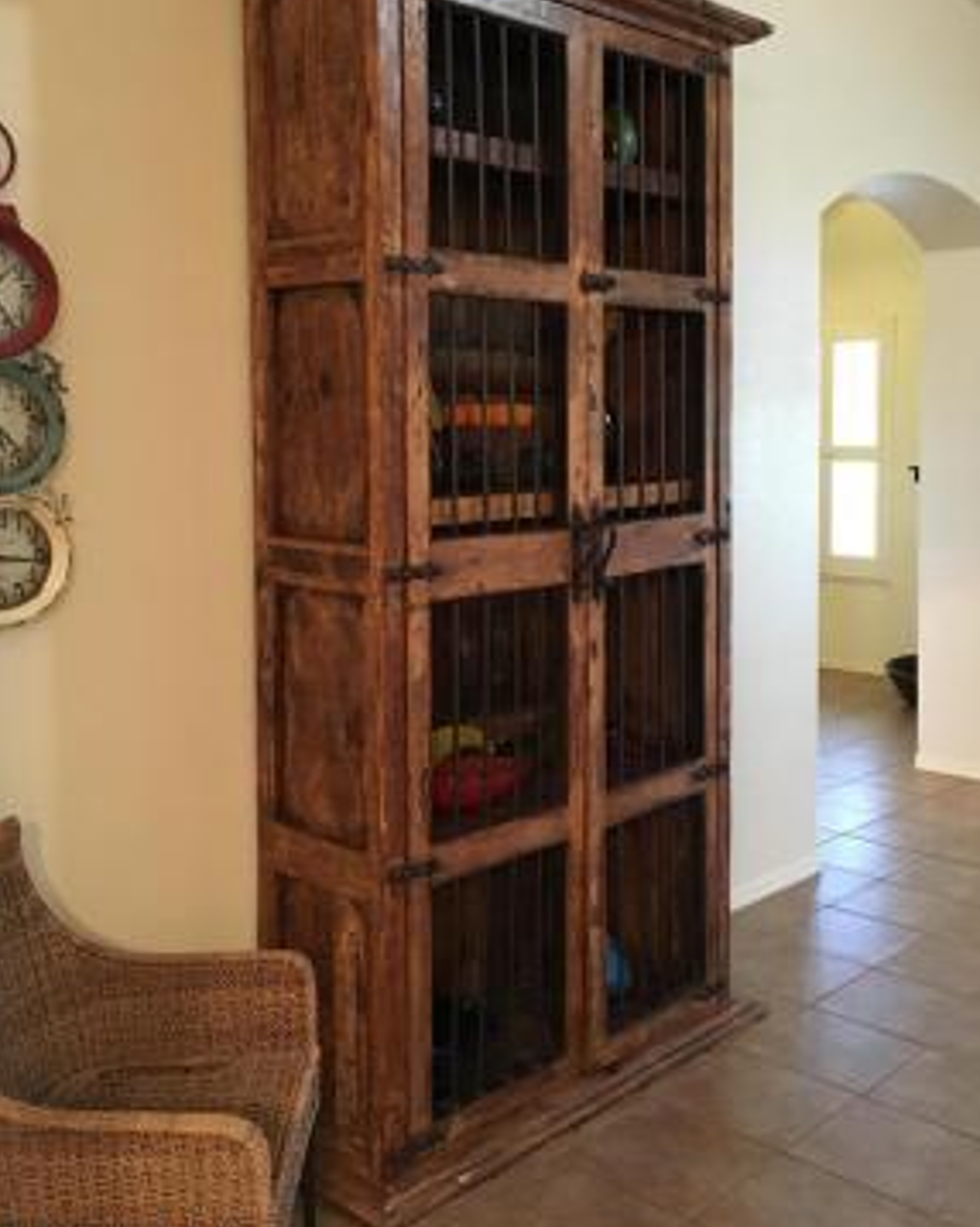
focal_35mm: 38
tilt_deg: -3.6
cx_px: 500
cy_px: 494
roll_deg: +0.9
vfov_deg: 47.7
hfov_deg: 39.1
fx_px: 1379
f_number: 2.2
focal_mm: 4.15
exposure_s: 1/15
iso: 250
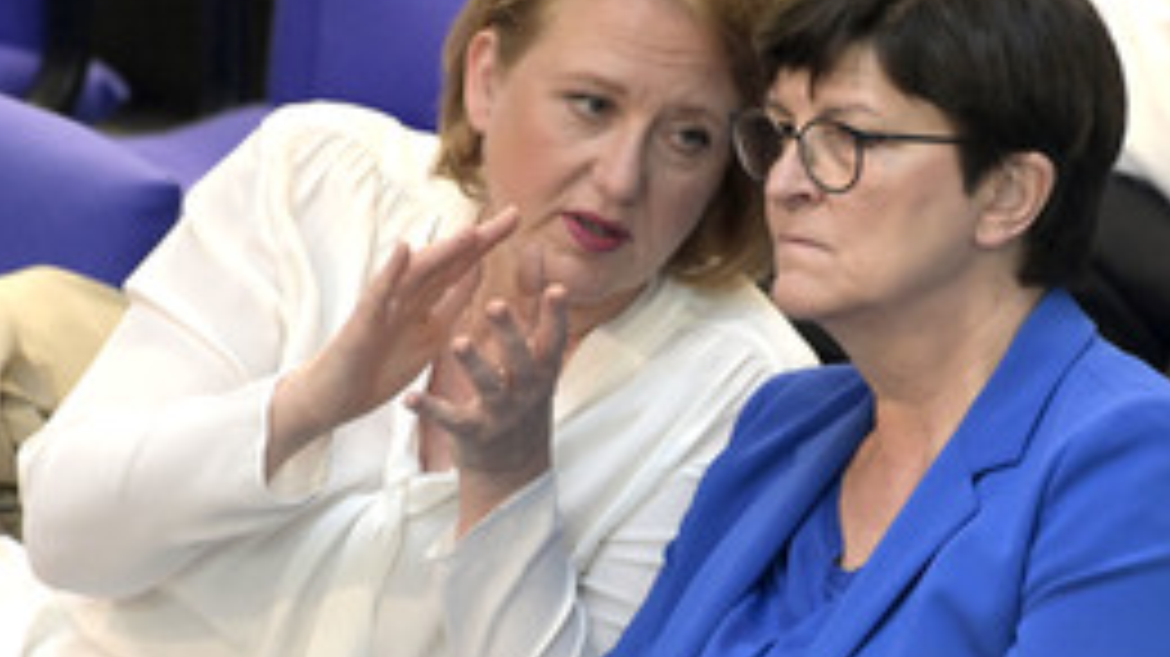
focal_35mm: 908
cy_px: 459
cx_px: 749
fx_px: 28158
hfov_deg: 2.4
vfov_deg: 1.3
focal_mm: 500
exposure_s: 1/320
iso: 8000
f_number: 5.6
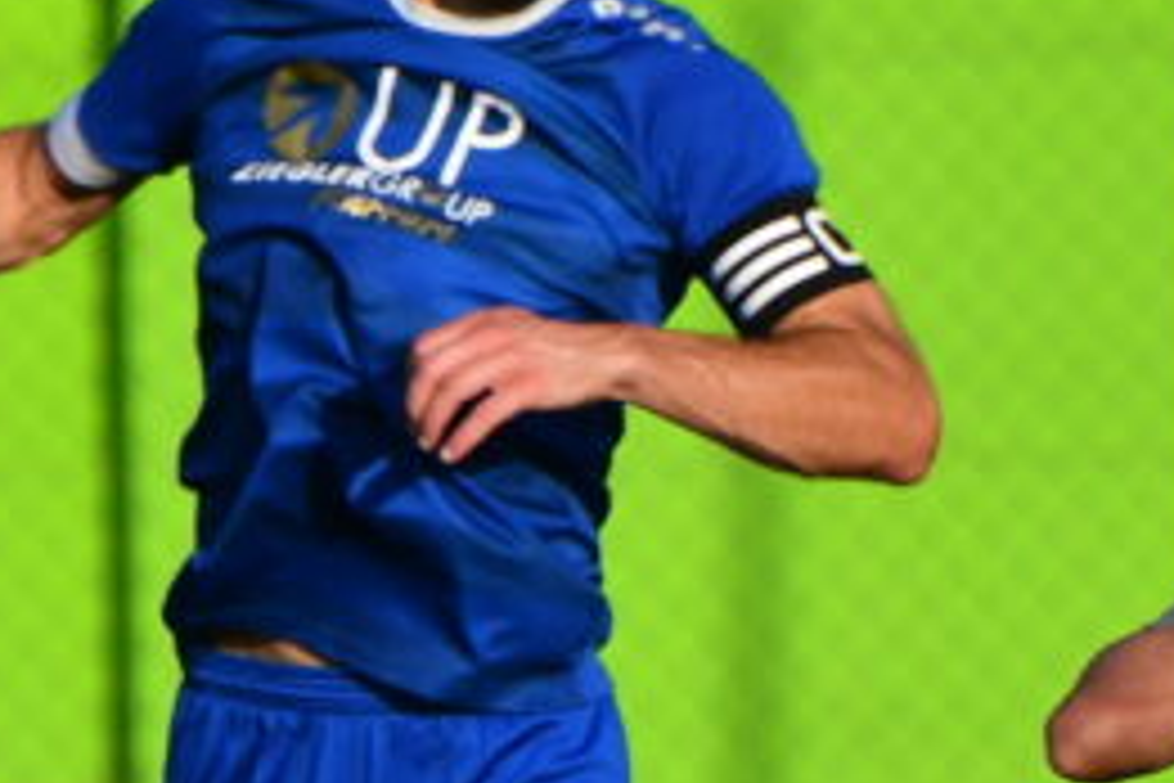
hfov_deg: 0.7
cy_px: 364
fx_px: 90097
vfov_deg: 0.5
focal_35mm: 2763
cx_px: 1196
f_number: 6.3
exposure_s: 1/1600
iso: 400
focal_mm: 400
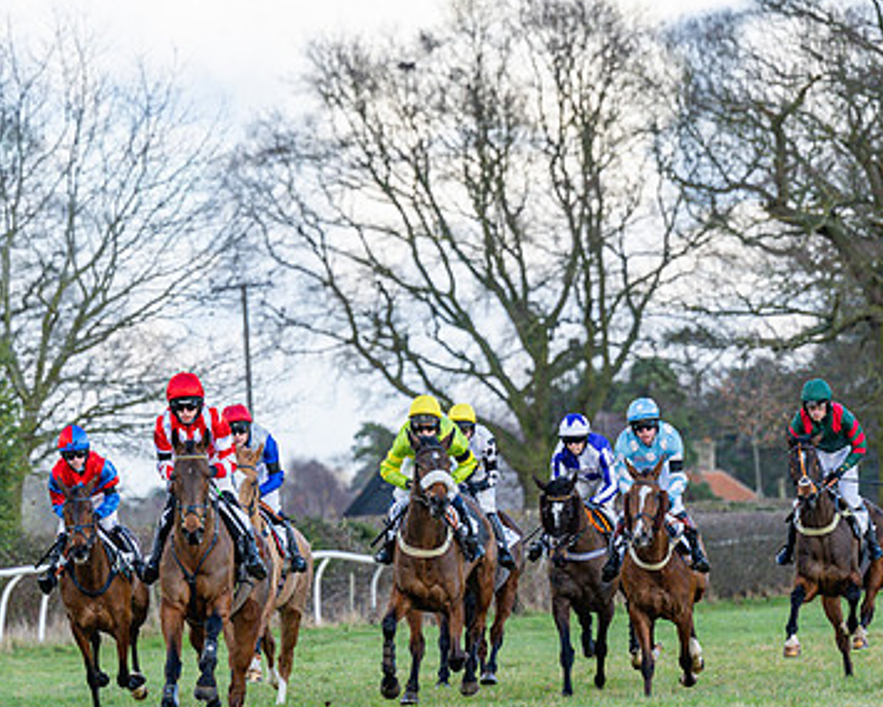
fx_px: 9460
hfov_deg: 5.3
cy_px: 527
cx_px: 175
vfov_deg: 4.3
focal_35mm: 362
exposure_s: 1/1600
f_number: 4
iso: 500
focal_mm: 165
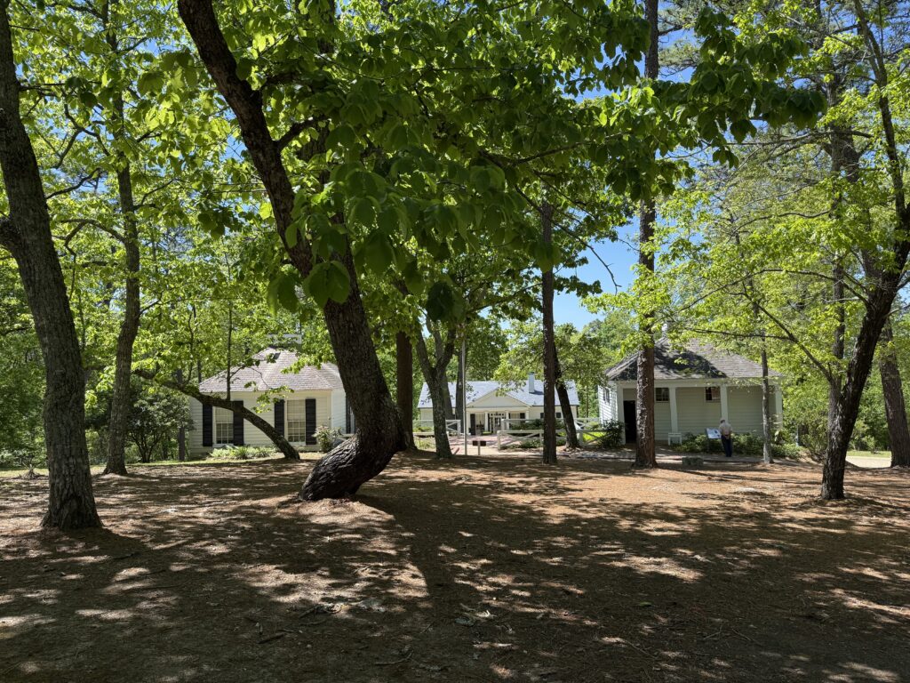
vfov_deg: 56.8
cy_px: 342
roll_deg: +1.9
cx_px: 455
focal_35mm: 24
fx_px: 631
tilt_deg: +2.9
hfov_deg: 71.6
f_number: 1.78
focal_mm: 6.76
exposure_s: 1/1585
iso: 100
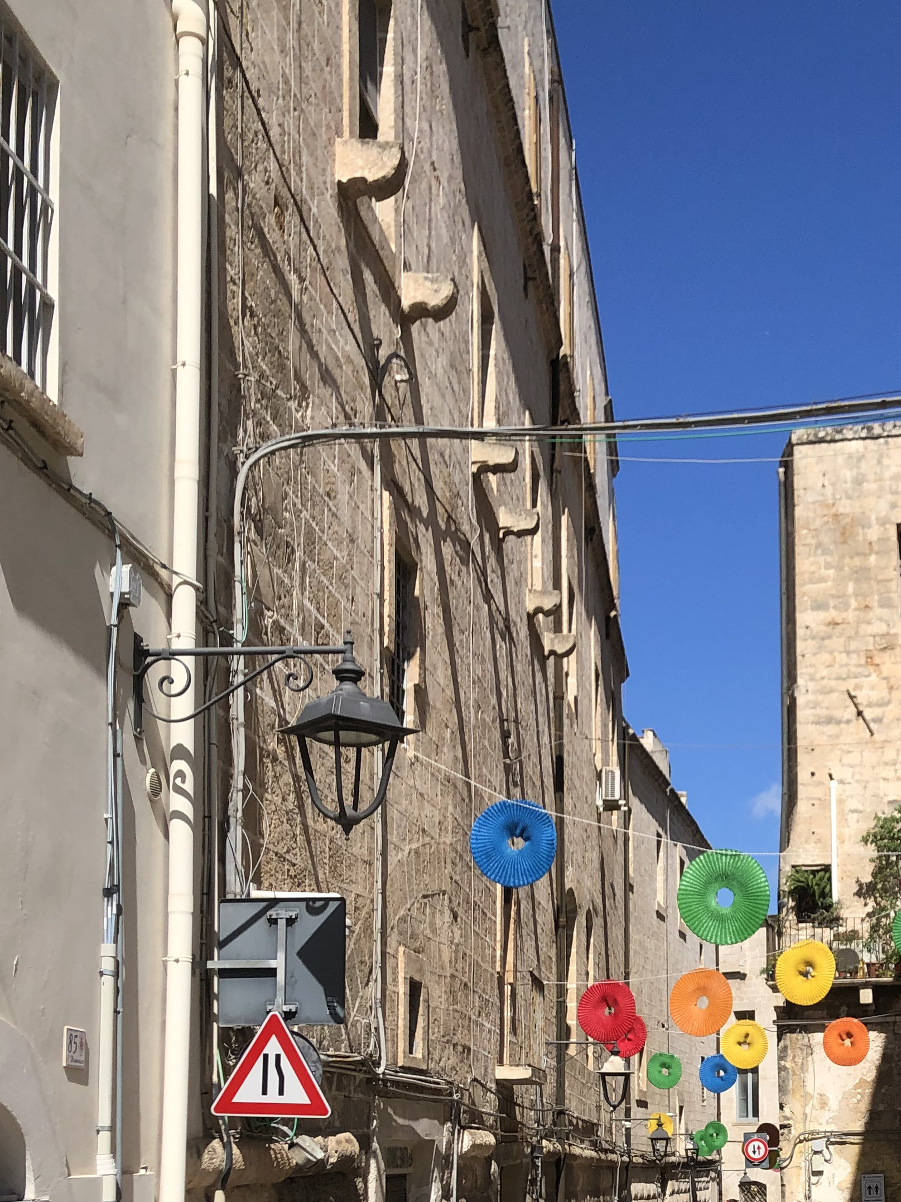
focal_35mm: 52
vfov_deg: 35.2
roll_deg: +0.2
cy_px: 1022
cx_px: 811
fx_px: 1805
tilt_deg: +4.0
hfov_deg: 27.1
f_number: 1.8
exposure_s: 1/2857
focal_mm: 4
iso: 25
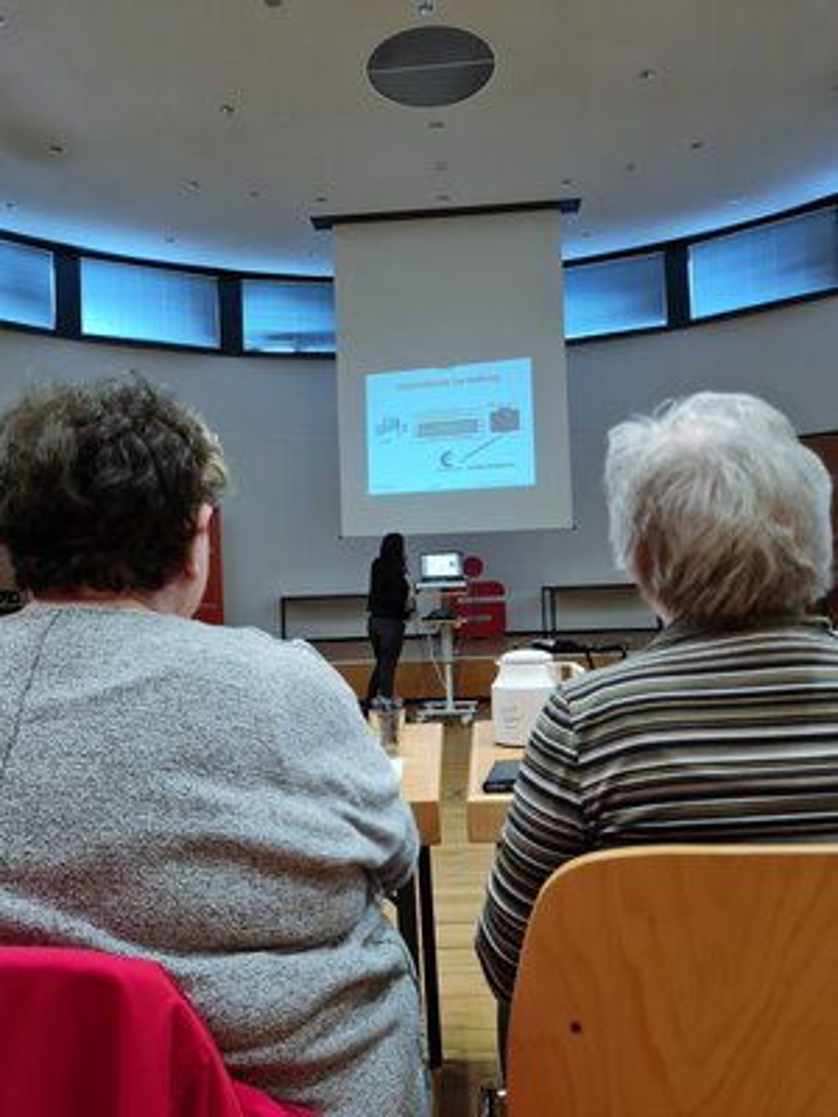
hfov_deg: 53.1
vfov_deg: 67.3
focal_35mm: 26
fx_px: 839
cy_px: 558
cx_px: 419
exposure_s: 1/50
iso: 250
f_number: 1.8
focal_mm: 5.4
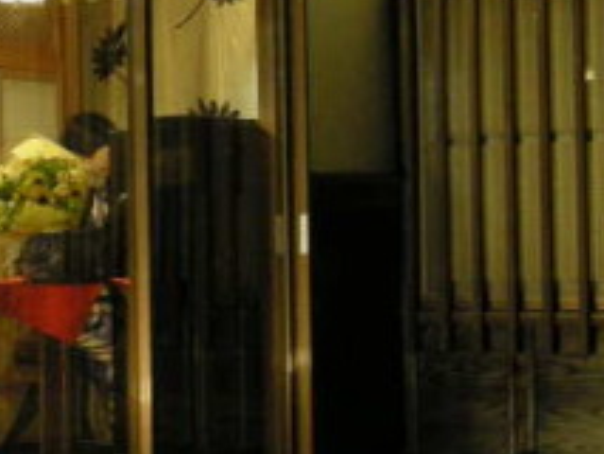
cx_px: 3
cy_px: 194
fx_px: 2008
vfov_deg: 12.9
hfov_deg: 16.8
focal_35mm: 115
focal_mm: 7.9
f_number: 3.2
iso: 400
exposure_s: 1/5.6
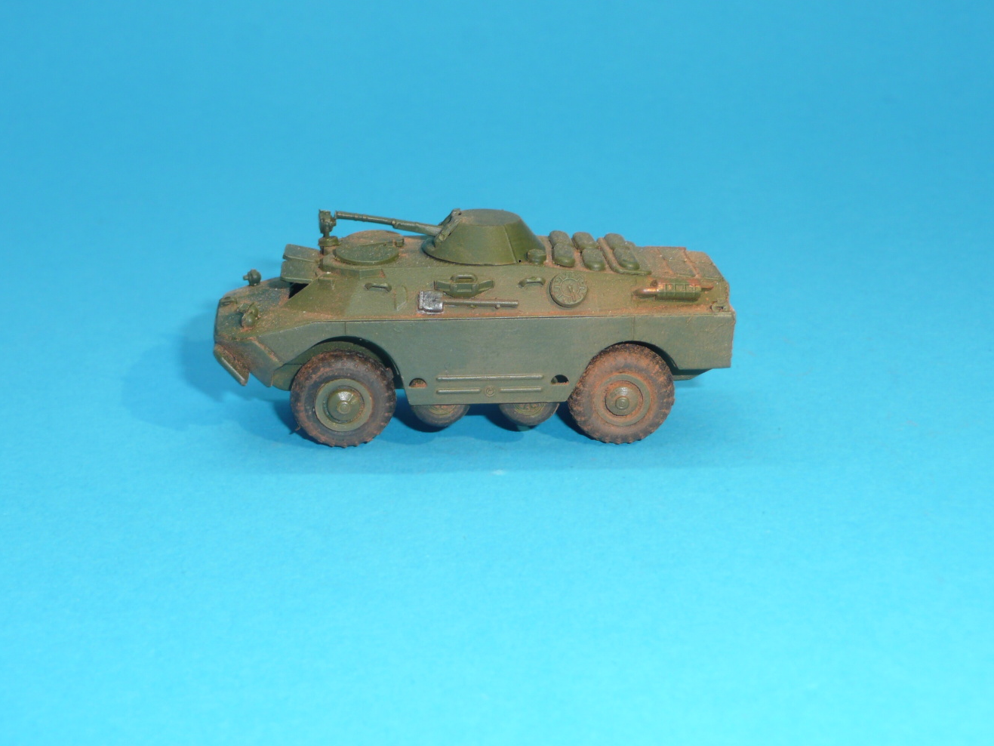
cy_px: 369
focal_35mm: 62
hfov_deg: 31.2
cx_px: 492
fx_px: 1780
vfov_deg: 23.7
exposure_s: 1/40
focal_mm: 9.5
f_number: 4.4
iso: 100
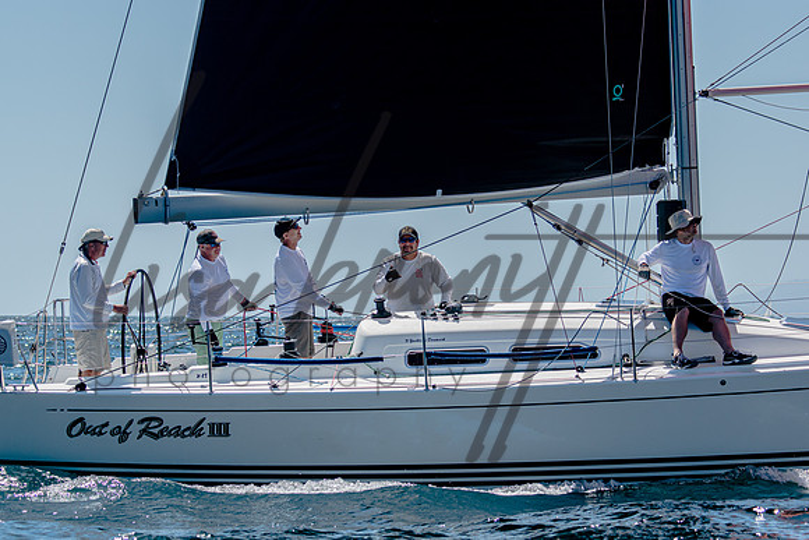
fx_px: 4248
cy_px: 270
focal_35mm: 189
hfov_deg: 10.9
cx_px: 416
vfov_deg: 7.3
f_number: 5
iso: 200
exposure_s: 1/2000
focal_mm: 120
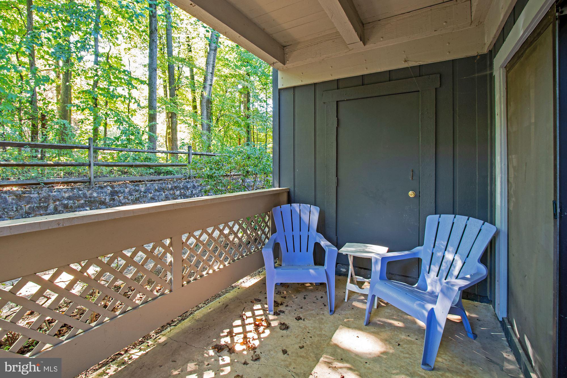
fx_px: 236
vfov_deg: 77.3
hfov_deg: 100.4
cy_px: 189
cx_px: 284
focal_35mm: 15
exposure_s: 1/3
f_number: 8
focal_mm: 10
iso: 200
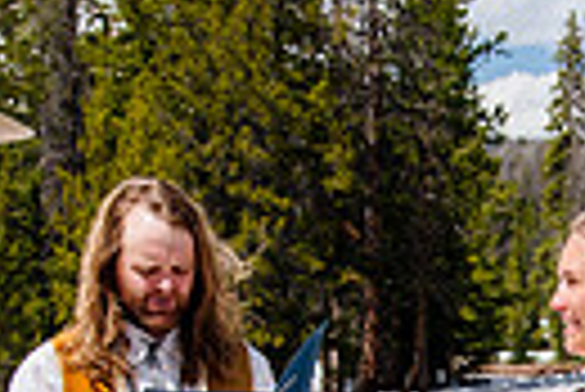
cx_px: 595
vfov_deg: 8.0
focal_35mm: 170
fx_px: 2766
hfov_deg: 11.9
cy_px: 548
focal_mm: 34
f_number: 5.6
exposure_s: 1/800
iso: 200
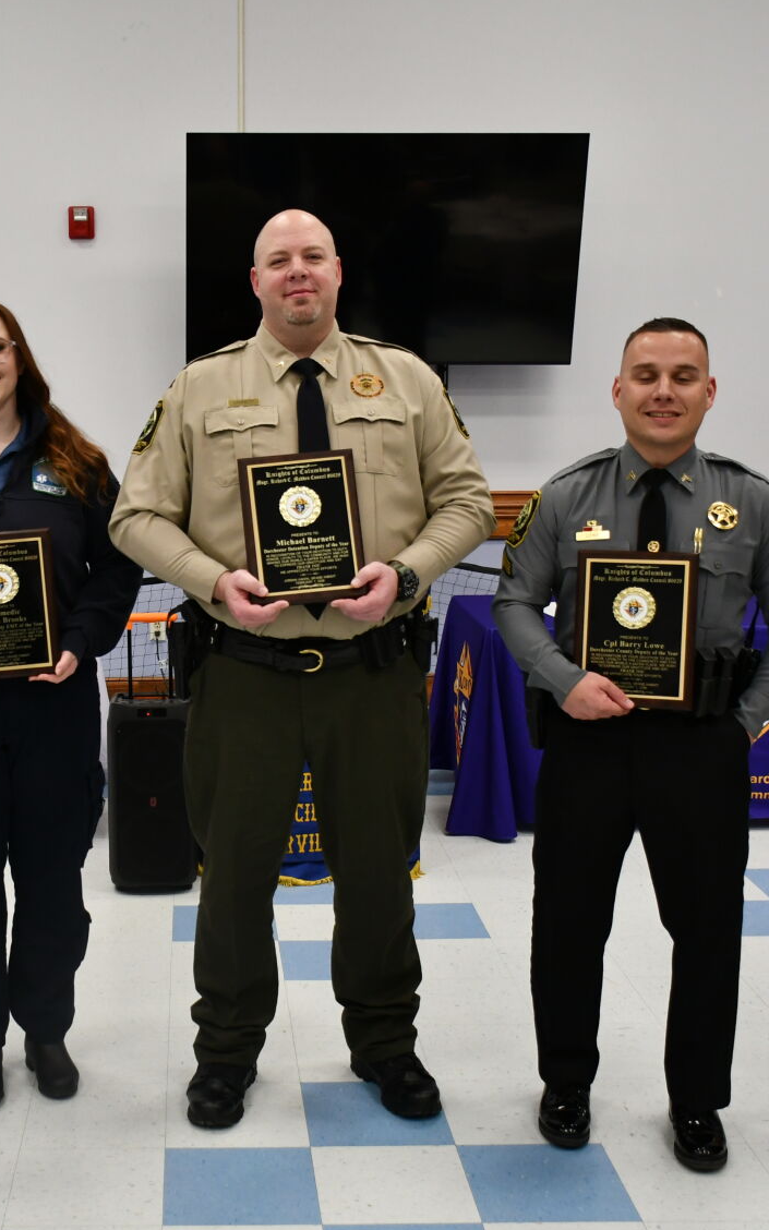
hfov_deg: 29.4
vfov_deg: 46.2
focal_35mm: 43
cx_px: 195
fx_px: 1442
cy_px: 618
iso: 800
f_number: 3.5
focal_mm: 18
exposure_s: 1/160
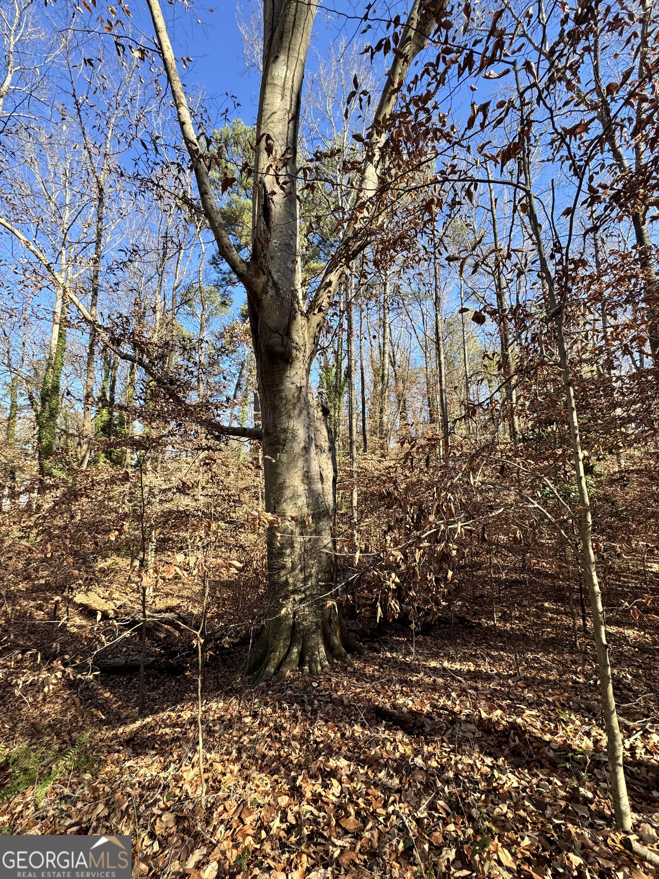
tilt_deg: +8.3
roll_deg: +0.4
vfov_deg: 102.1
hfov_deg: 85.7
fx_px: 355
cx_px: 330
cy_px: 440
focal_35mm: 14
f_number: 2.2
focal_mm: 2.22
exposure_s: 1/302
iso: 40
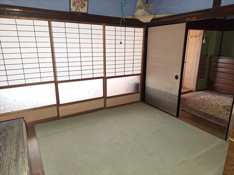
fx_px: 155
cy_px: 88
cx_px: 117
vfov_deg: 58.9
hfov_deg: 73.9
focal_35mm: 23
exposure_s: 1/25
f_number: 1.8
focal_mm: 5.54
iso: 250
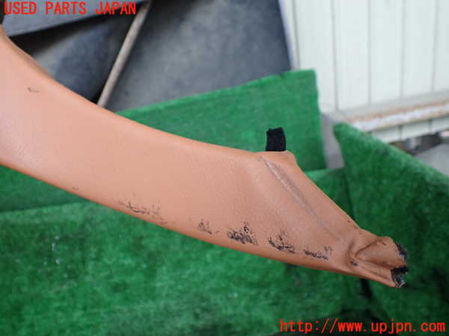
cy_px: 168
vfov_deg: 46.8
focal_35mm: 30
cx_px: 224
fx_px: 389
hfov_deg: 60.0
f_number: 2.3
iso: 320
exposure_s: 1/125
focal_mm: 5.4
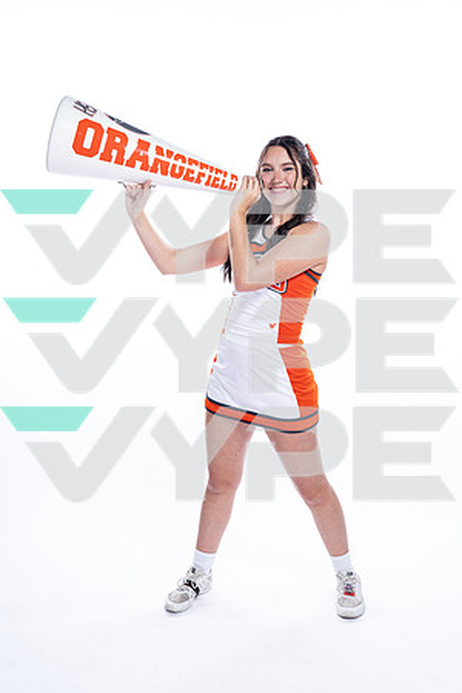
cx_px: 231
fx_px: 885
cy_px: 346
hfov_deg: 29.2
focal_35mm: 46
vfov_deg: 42.7
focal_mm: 46
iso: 400
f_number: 5.6
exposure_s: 1/250
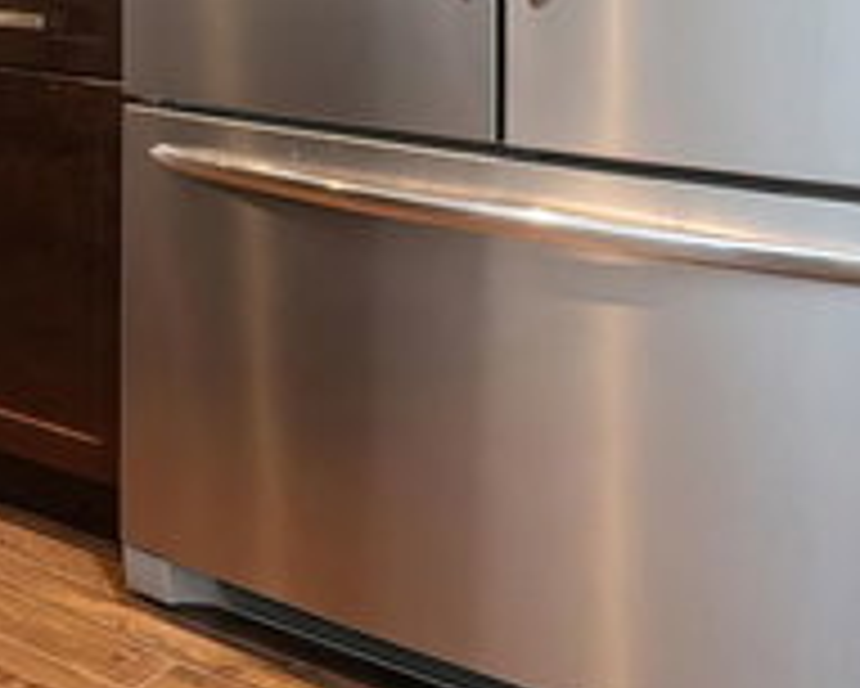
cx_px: -612
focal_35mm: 59
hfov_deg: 22.2
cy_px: -142
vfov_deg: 23.5
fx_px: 1502
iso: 320
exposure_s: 1/15
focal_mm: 10
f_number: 10
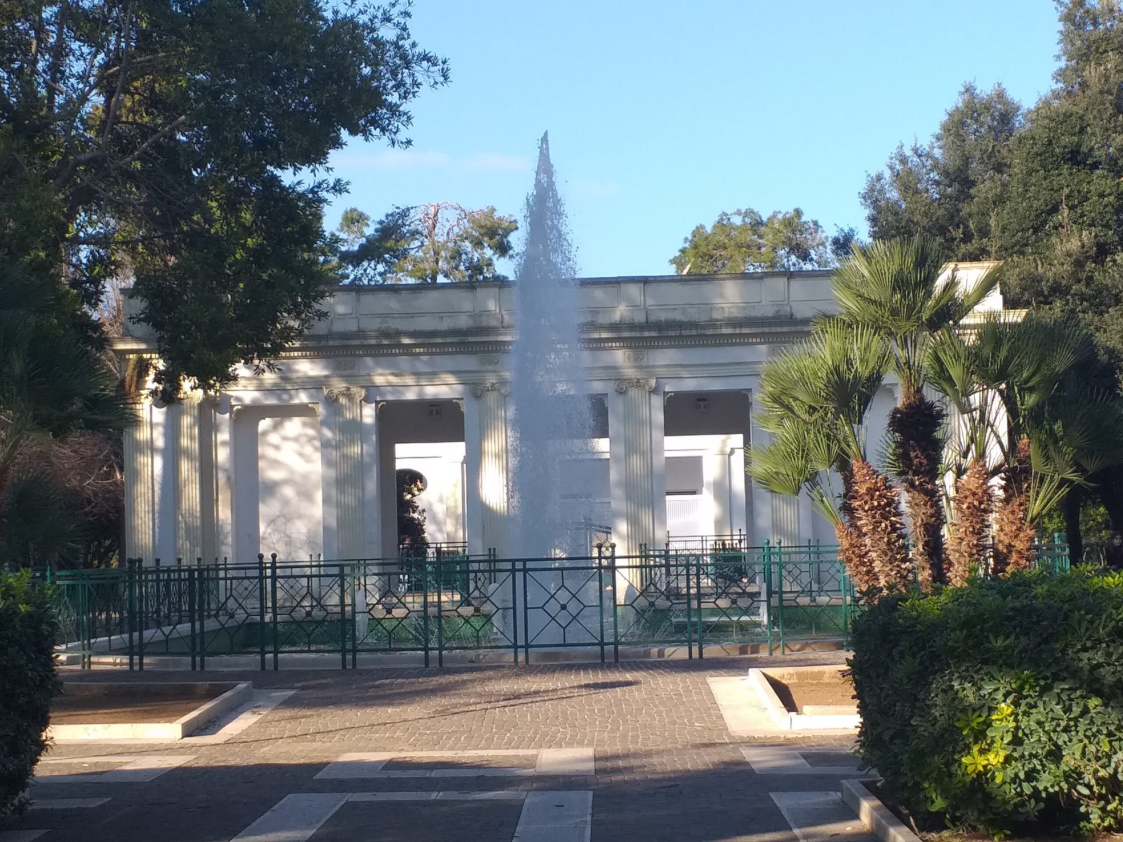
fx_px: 843
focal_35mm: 26
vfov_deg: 53.1
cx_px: 562
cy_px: 421
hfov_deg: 67.3
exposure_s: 1/743
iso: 40
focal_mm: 3.6
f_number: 1.9
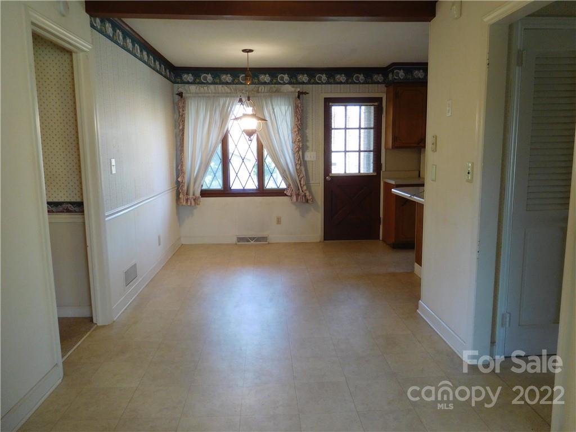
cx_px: 288
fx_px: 416
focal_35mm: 25
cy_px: 216
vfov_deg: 54.9
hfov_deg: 69.4
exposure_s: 1/30
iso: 250
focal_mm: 4.5
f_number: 3.4
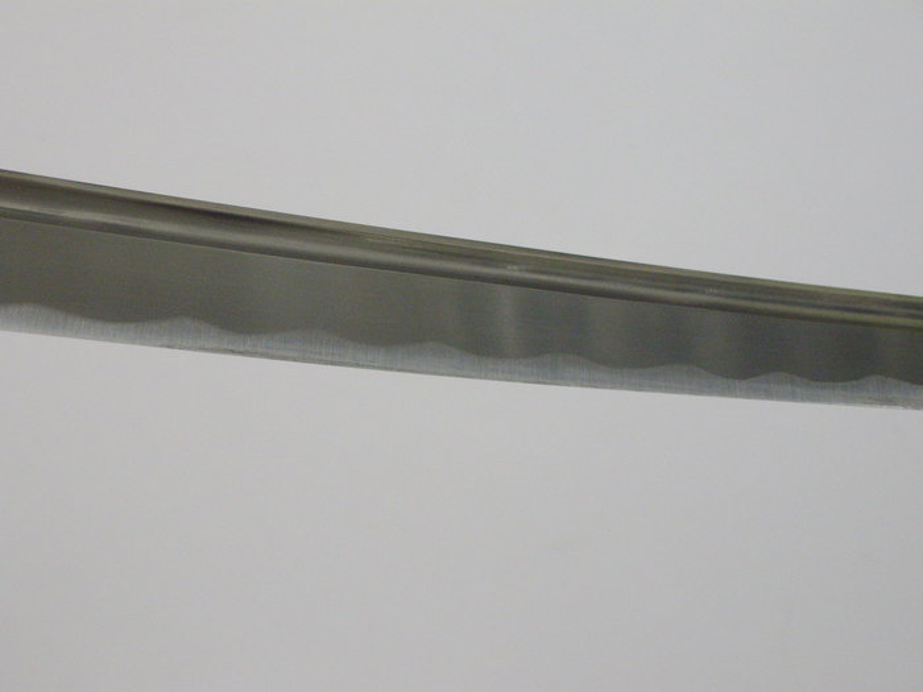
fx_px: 2320
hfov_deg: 22.5
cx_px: 462
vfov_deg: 17.0
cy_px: 346
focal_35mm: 87
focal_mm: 14
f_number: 4.3
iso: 320
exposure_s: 1/60
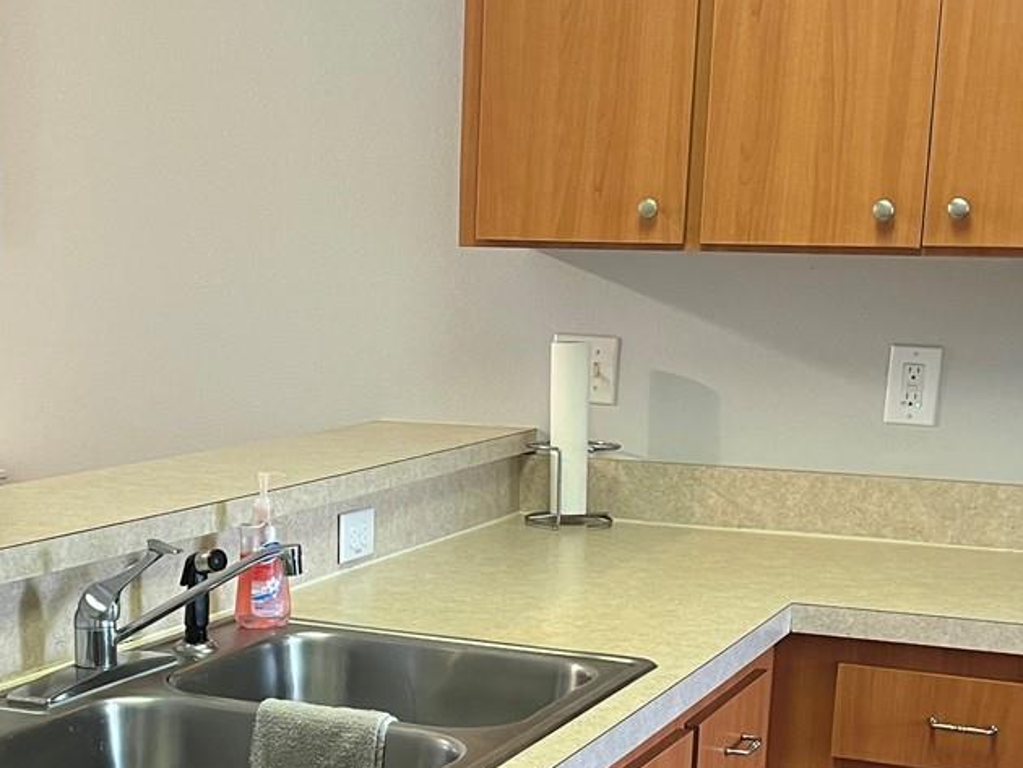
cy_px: 685
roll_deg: -0.3
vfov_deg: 21.8
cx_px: 403
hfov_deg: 29.3
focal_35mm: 66
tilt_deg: -13.2
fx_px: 1951
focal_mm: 5.7
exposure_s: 1/60
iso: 160
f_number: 1.5
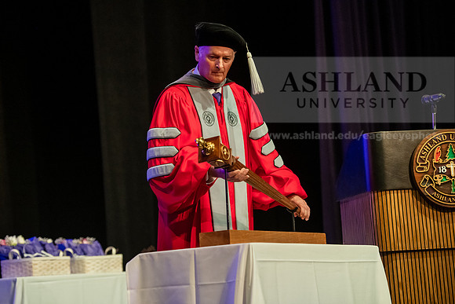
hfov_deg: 18.6
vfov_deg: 12.5
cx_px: 228
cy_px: 152
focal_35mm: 110
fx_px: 1391
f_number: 3.5
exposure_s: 1/200
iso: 3200
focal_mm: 110
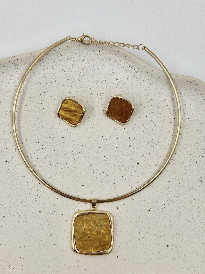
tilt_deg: -85.4
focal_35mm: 48
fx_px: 379
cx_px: 102
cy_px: 137
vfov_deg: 39.7
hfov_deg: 30.3
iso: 64
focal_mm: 6.76
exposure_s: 1/1193
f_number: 1.78
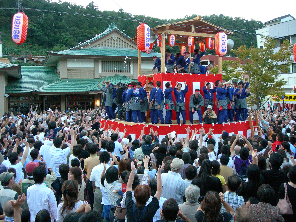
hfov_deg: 49.0
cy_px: 111
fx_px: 325
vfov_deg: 37.7
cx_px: 148
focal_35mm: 38
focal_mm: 7.8
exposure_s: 1/302
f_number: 2.8
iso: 400
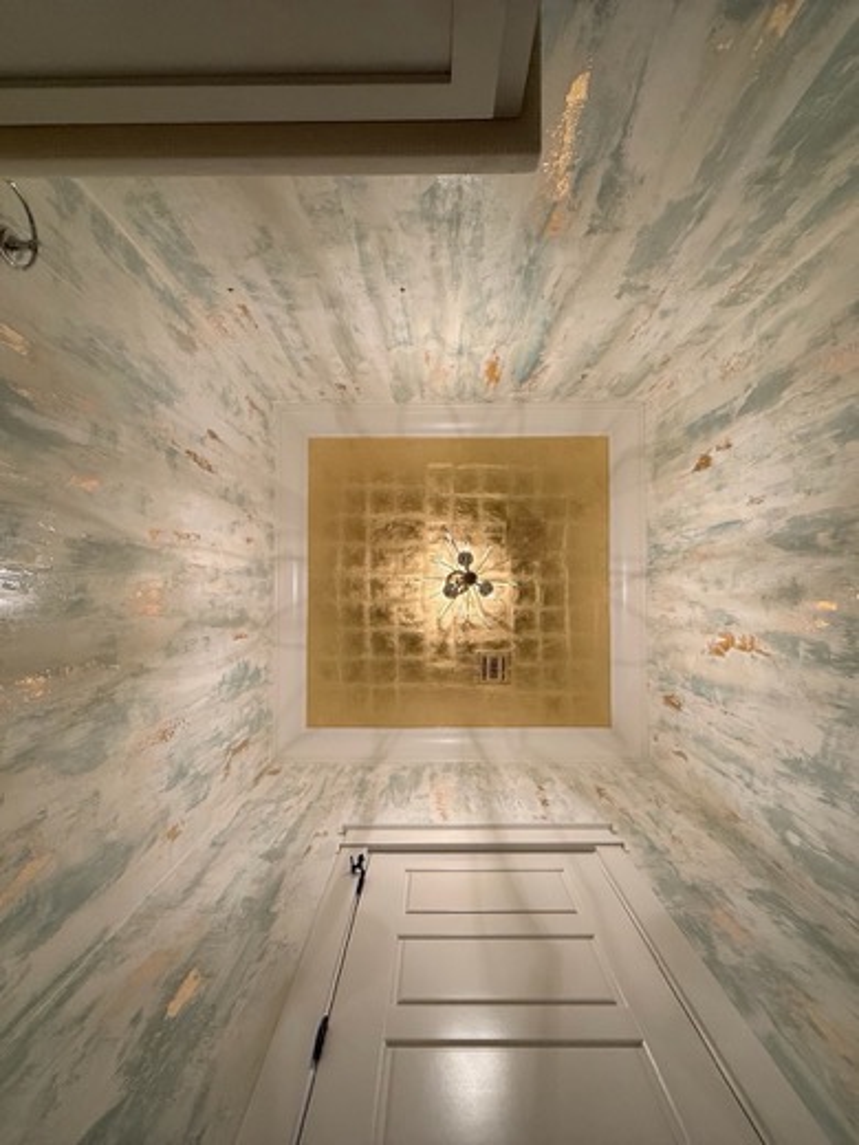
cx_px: 430
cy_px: 572
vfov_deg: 102.1
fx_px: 463
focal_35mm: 14
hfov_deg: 85.7
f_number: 2.2
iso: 250
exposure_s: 1/120
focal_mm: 2.22
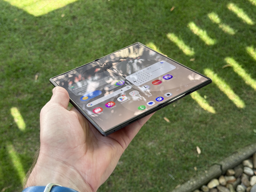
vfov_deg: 30.3
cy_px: 96
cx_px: 128
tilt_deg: -52.4
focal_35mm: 48
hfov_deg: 39.7
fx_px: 355
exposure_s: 1/136
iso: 64
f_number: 1.78
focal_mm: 6.76
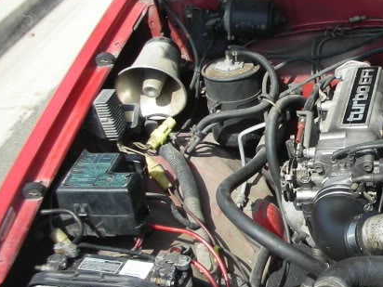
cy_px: 129
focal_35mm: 87
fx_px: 963
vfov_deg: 17.0
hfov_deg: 21.0
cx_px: 453
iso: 50
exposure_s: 1/283
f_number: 3
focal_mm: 5.8
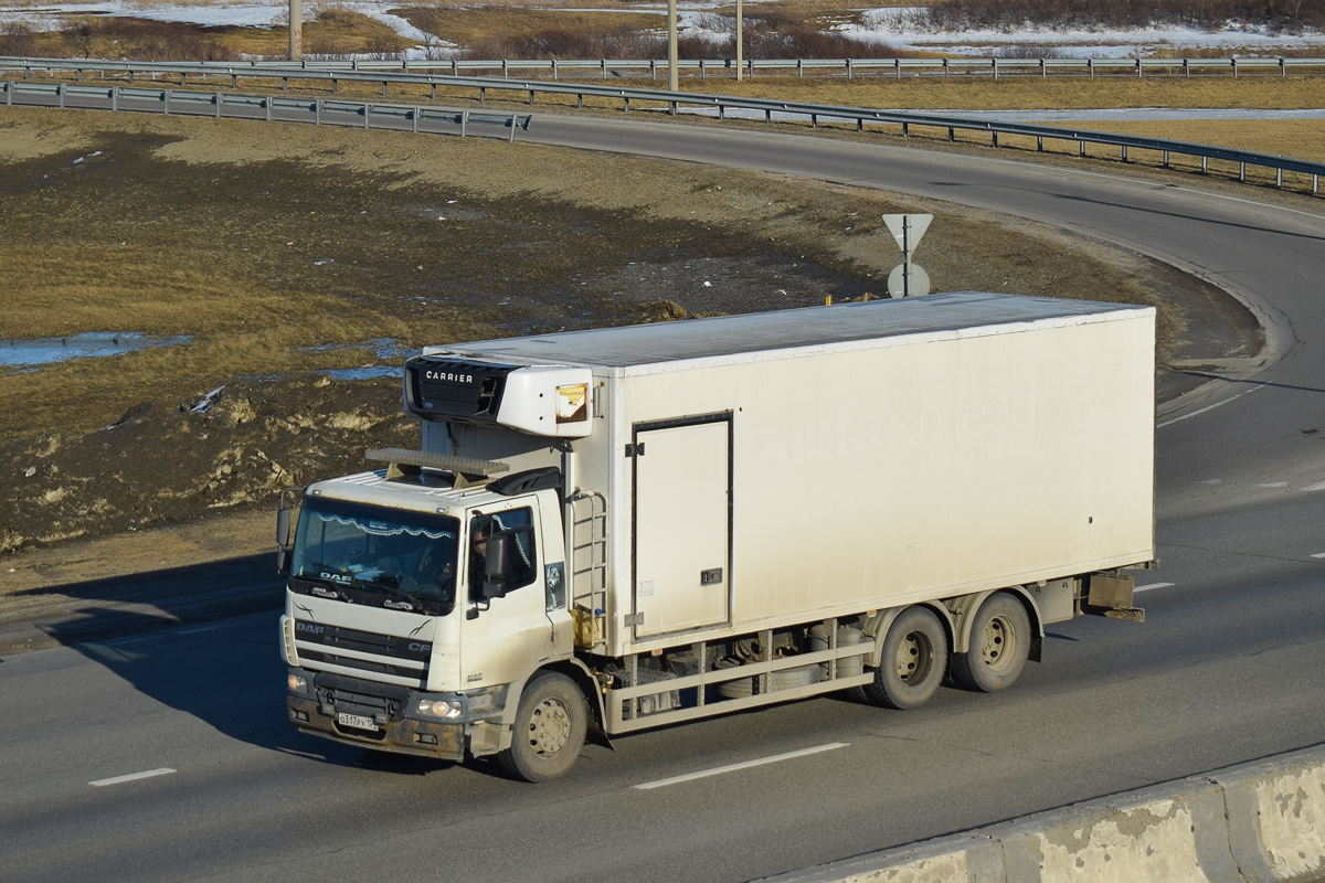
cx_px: 662
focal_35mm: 82
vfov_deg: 16.6
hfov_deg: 24.6
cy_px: 442
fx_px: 3036
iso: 100
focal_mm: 55
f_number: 6.3
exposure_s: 1/1000
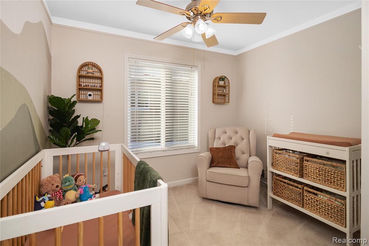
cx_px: 184
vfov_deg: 70.5
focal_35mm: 17
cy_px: 123
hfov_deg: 93.3
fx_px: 174
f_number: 8
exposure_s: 1/40
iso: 320
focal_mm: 17
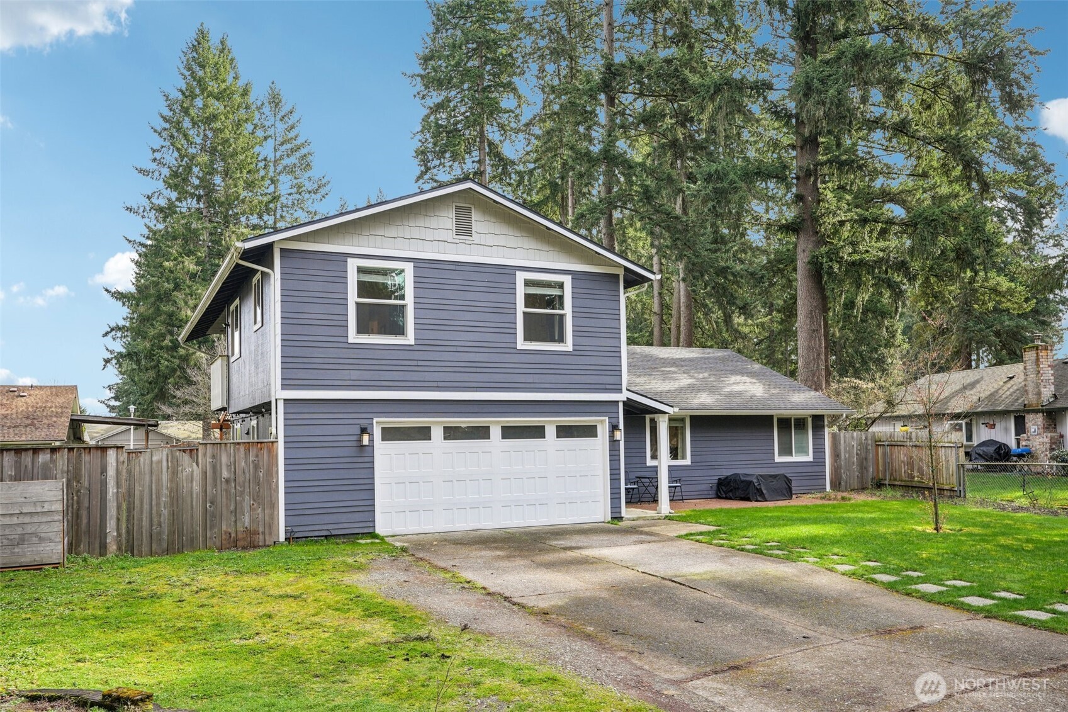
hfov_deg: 63.7
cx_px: 534
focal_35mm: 29
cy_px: 356
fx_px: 860
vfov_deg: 45.0
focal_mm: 29
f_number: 8
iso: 100
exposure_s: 1/50
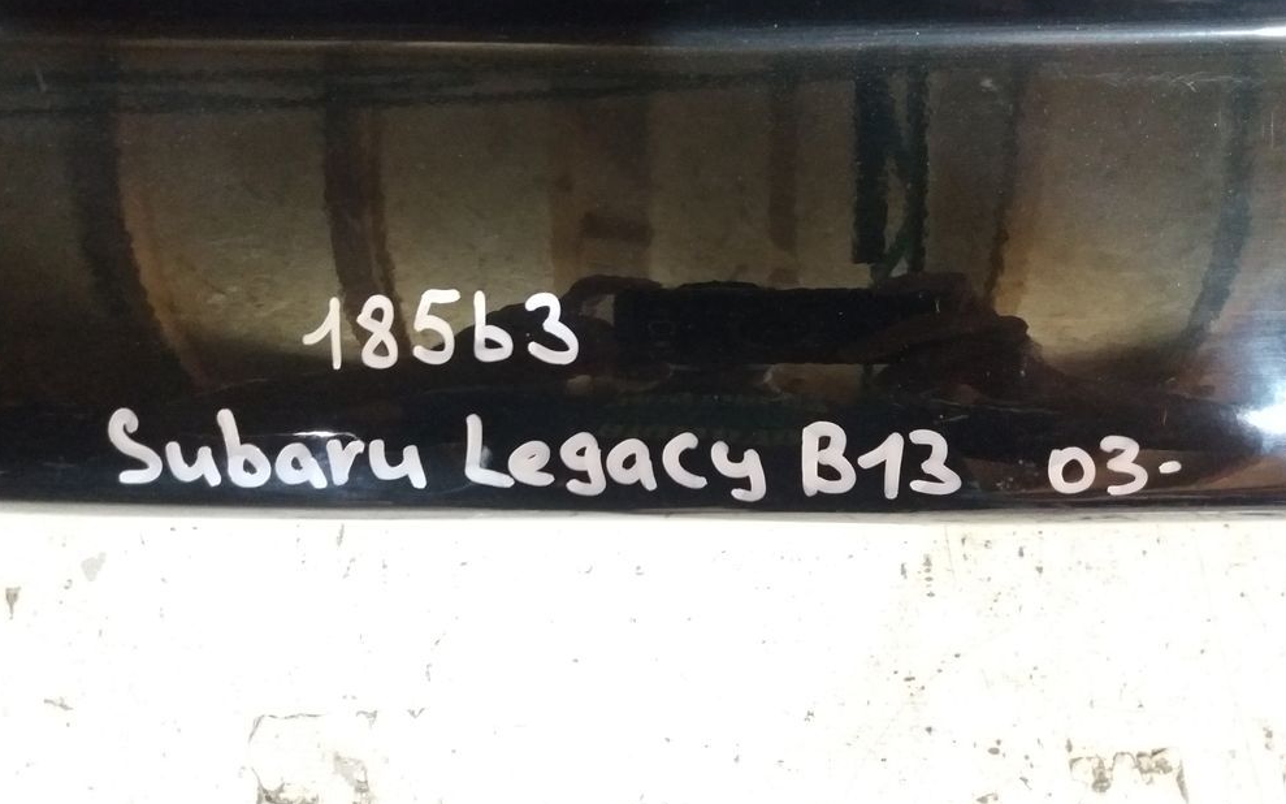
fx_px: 1051
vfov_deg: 41.7
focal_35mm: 30
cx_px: 644
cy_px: 330
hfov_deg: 62.9
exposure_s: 1/17
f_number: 1.9
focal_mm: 3.7
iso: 500
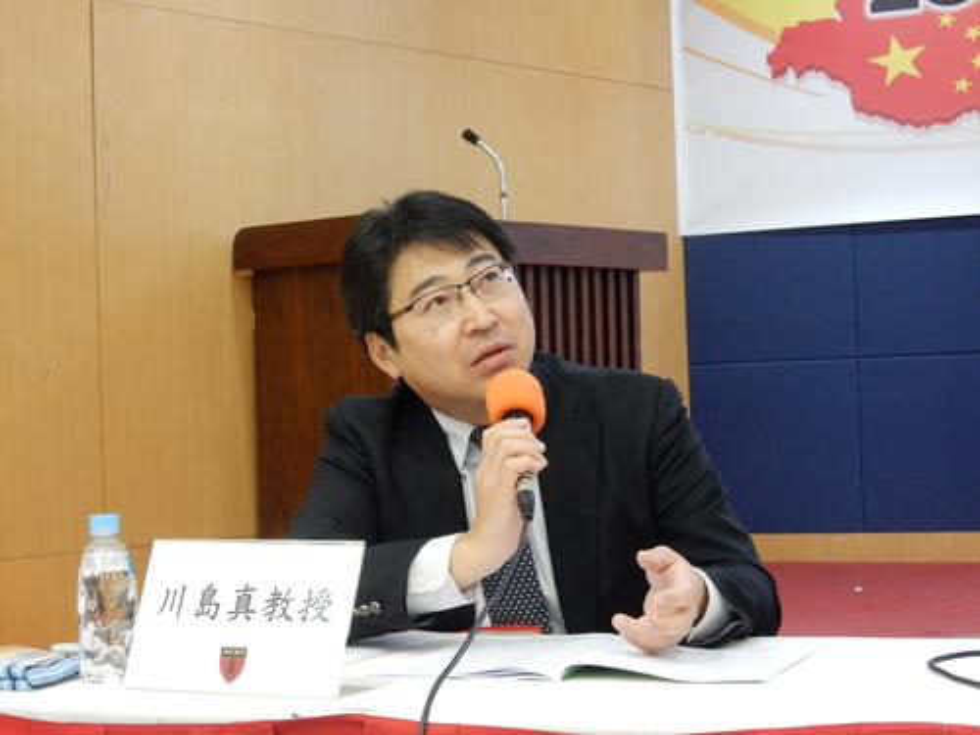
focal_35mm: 71
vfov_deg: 20.7
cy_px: 368
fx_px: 2010
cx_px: 490
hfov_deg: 27.4
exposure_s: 1/8
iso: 560
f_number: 4.8
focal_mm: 12.6
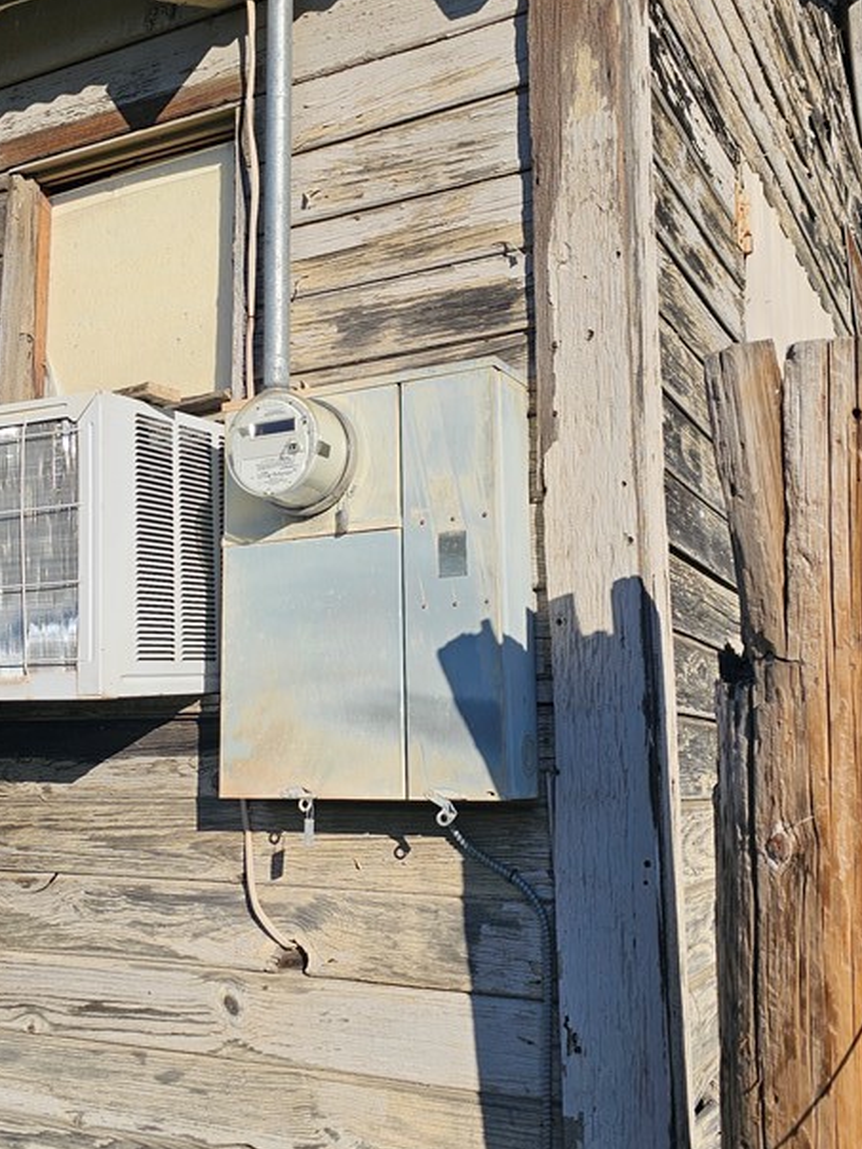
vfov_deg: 47.8
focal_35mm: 39
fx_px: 1295
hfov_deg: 36.6
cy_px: 548
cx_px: 323
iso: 10
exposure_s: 1/1293
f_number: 1.7
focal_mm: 6.3
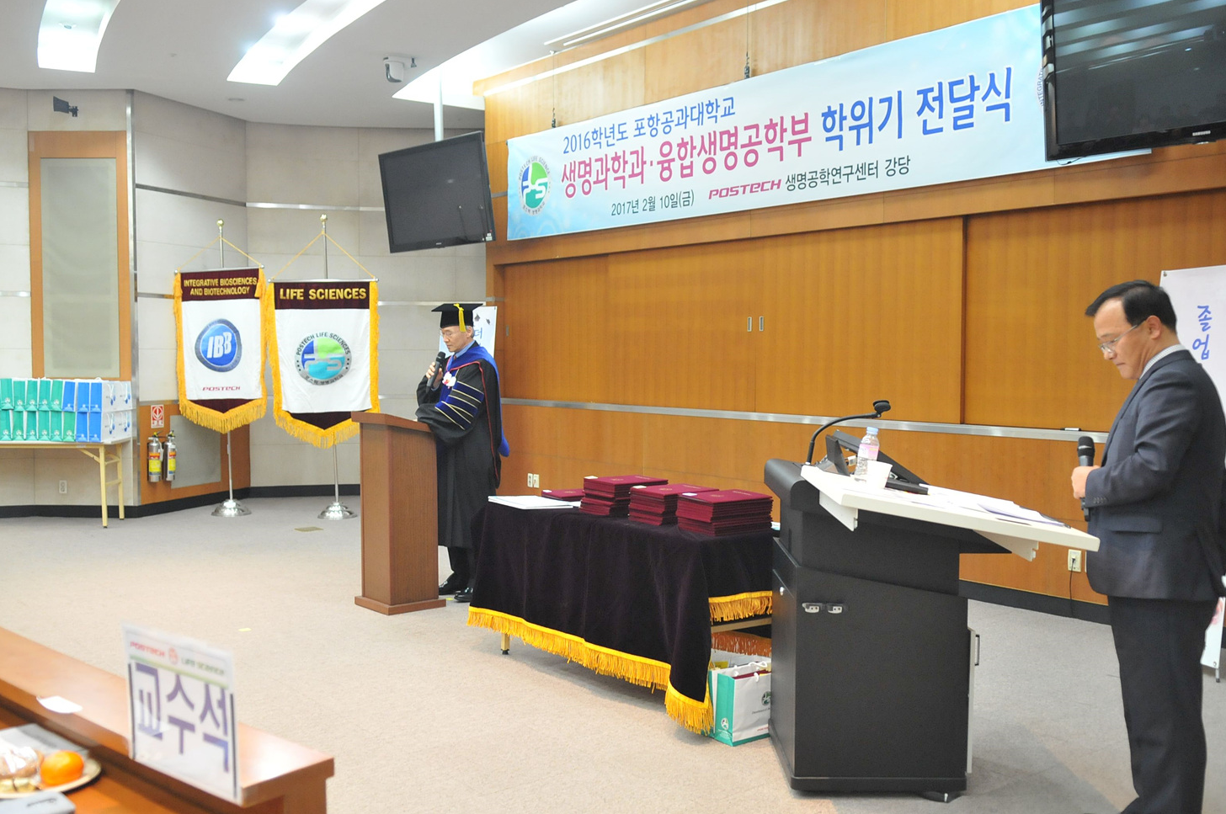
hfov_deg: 55.9
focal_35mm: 34
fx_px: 1156
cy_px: 401
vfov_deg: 38.8
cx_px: 617
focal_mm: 22
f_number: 2.8
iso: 1600
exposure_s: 1/40
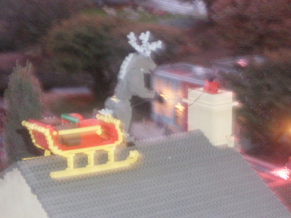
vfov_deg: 13.0
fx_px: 958
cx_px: 146
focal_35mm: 114
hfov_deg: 17.3
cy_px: 109
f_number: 5.6
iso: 800
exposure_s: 1/1.43
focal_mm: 18.9
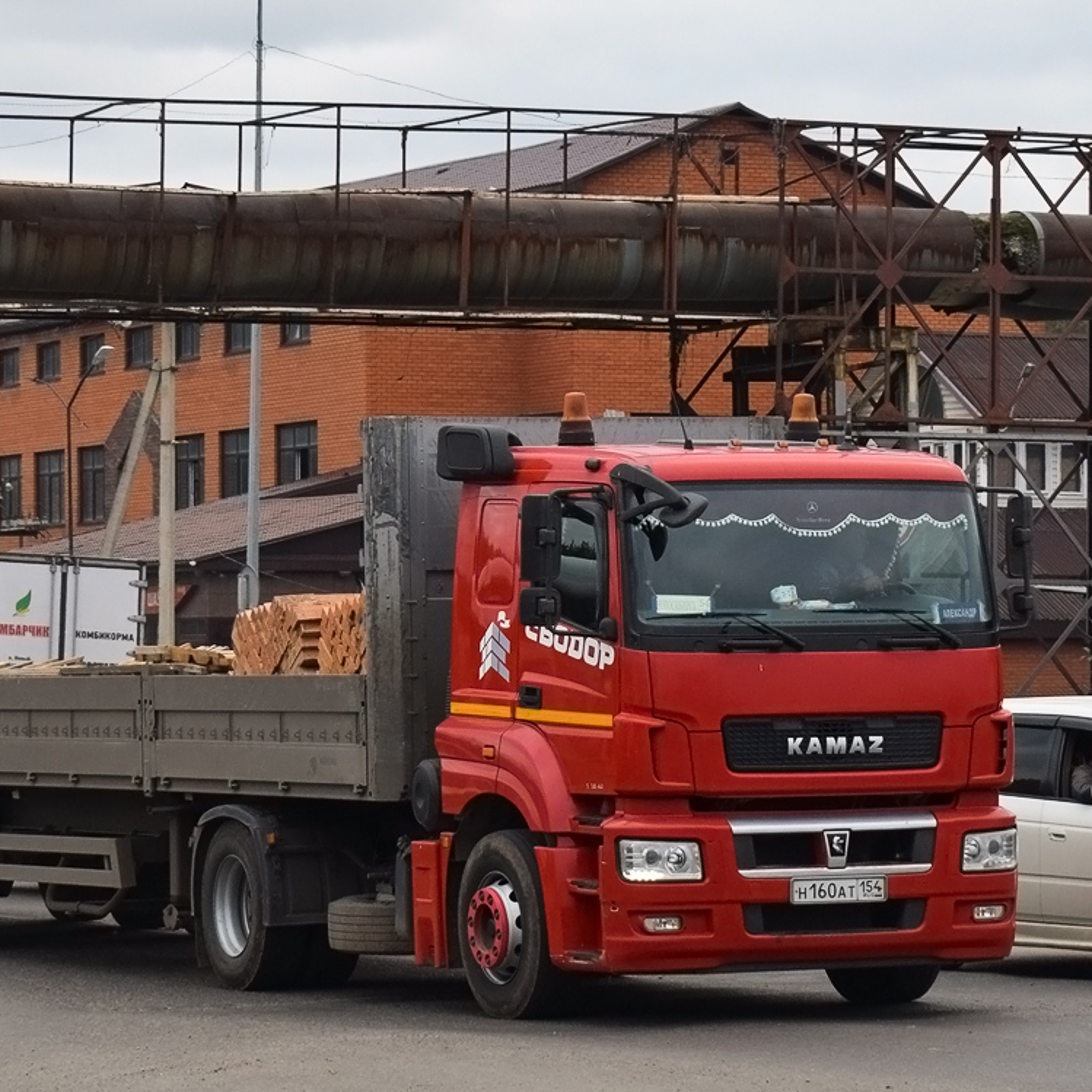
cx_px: 477
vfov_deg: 17.7
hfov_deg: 17.7
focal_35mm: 98
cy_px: 572
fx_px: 3498
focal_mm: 48
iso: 400
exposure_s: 1/640
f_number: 5.3
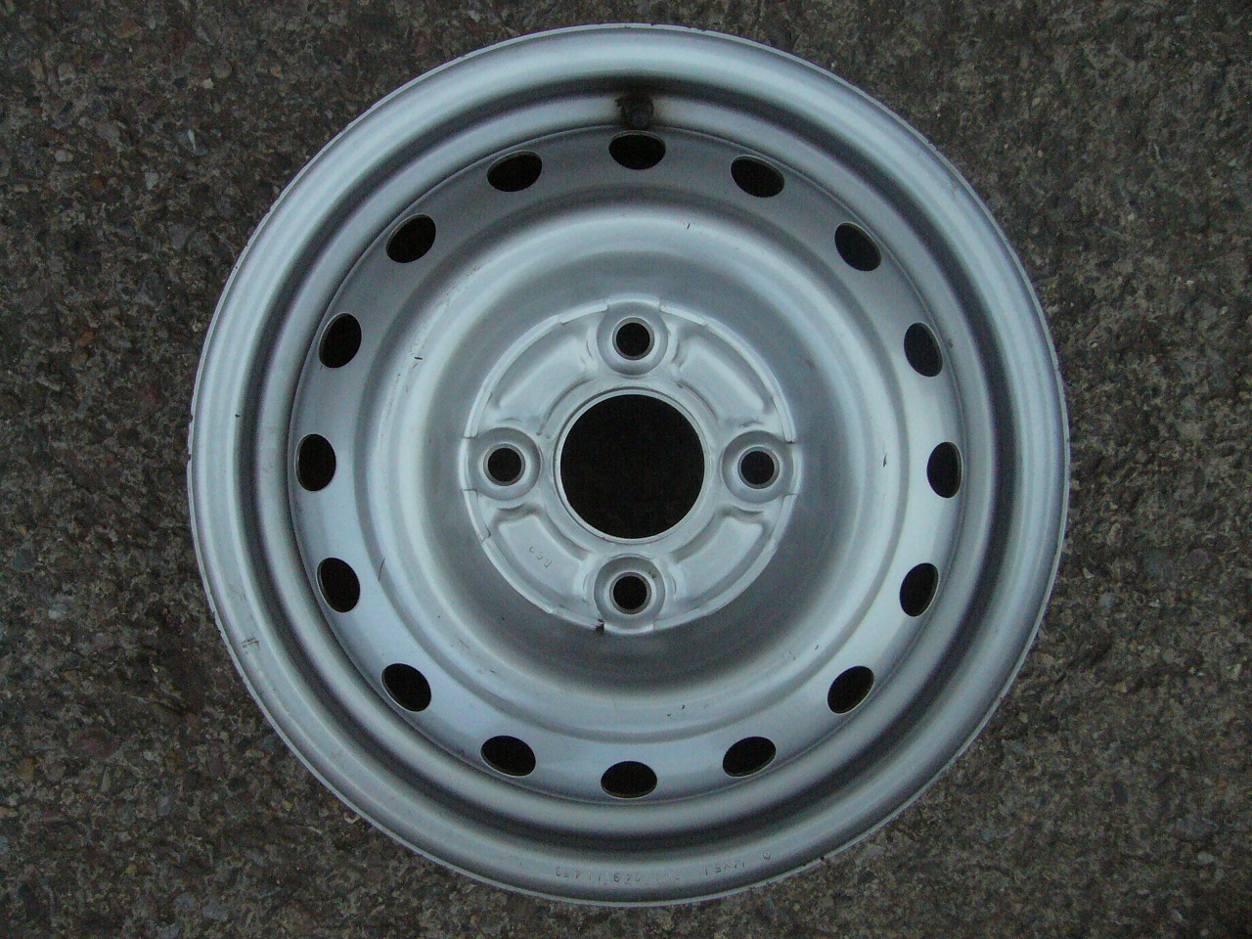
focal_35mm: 35
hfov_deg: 52.6
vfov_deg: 40.7
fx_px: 1266
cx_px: 626
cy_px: 470
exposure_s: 1/500
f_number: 5.6
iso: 400
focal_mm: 5.8
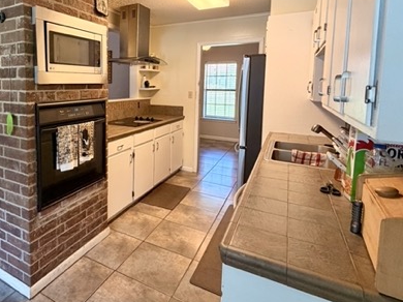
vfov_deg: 57.8
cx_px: 122
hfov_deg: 70.9
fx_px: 268
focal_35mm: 23
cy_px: 107
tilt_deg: -4.7
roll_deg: -0.6
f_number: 2.2
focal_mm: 2.22
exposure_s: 1/60
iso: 250
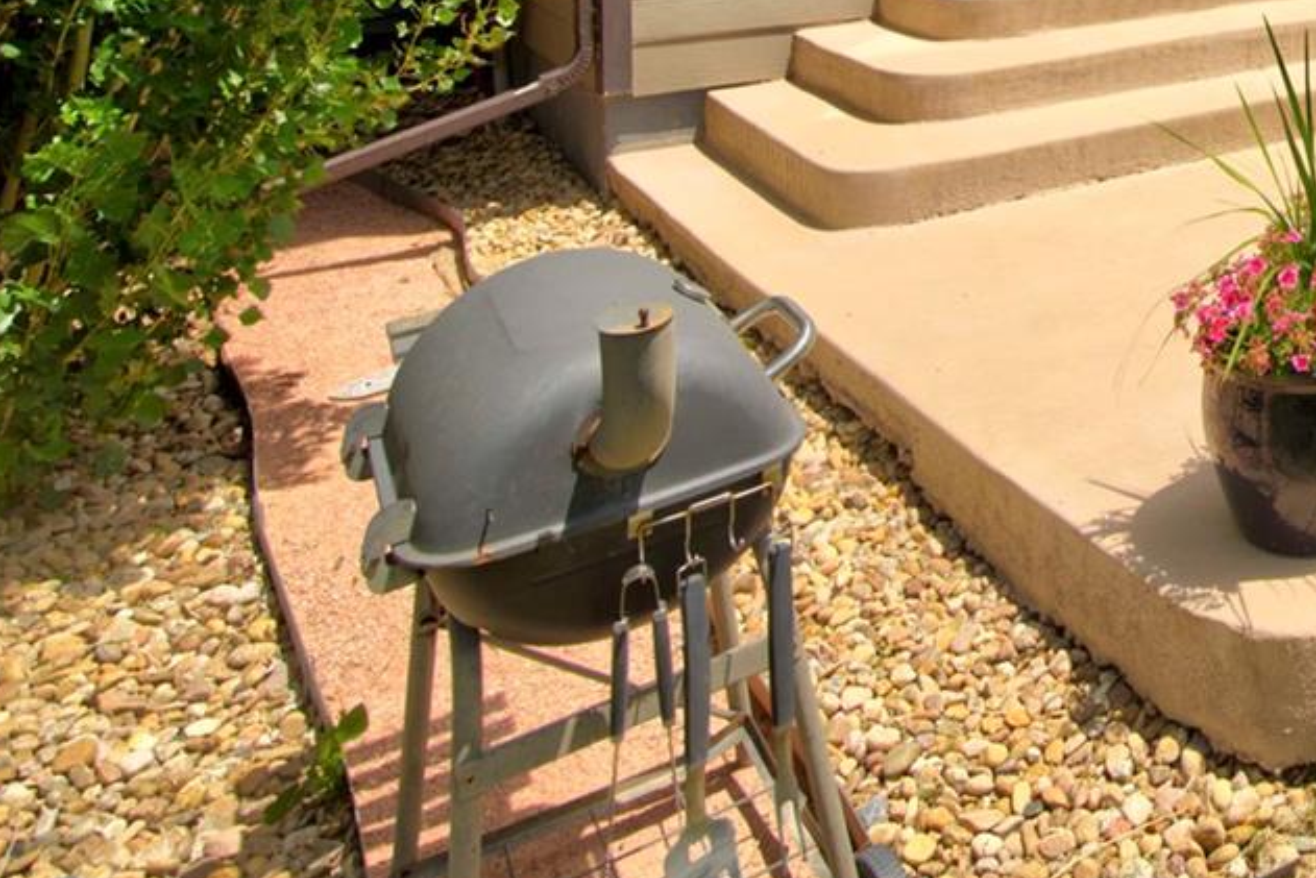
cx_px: 1472
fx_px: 1389
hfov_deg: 40.2
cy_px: -215
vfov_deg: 29.4
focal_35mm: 38
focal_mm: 15
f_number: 10
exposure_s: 1/200
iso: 100
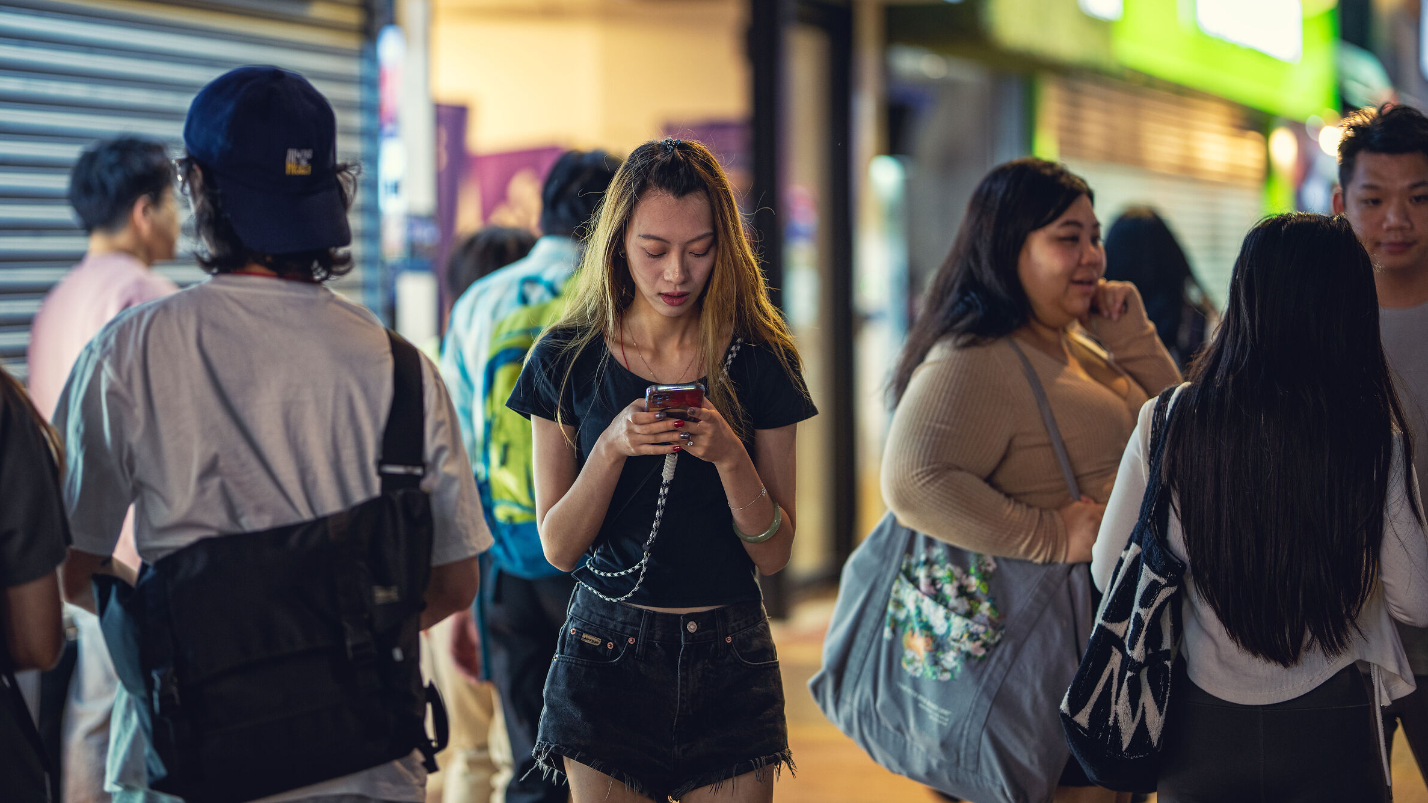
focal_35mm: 90
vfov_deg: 13.4
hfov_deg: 23.7
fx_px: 3408
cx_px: 711
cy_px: 326
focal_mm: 85
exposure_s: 1/200
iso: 500
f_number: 1.4
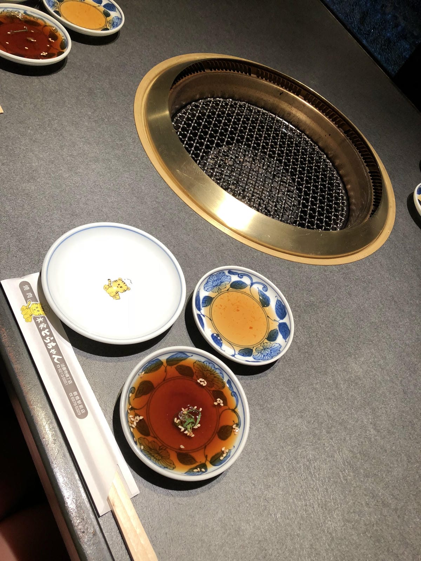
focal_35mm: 29
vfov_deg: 61.7
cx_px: 210
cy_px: 280
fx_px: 470
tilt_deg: -51.3
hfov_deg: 48.2
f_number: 1.8
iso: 25
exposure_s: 1/30
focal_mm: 3.99
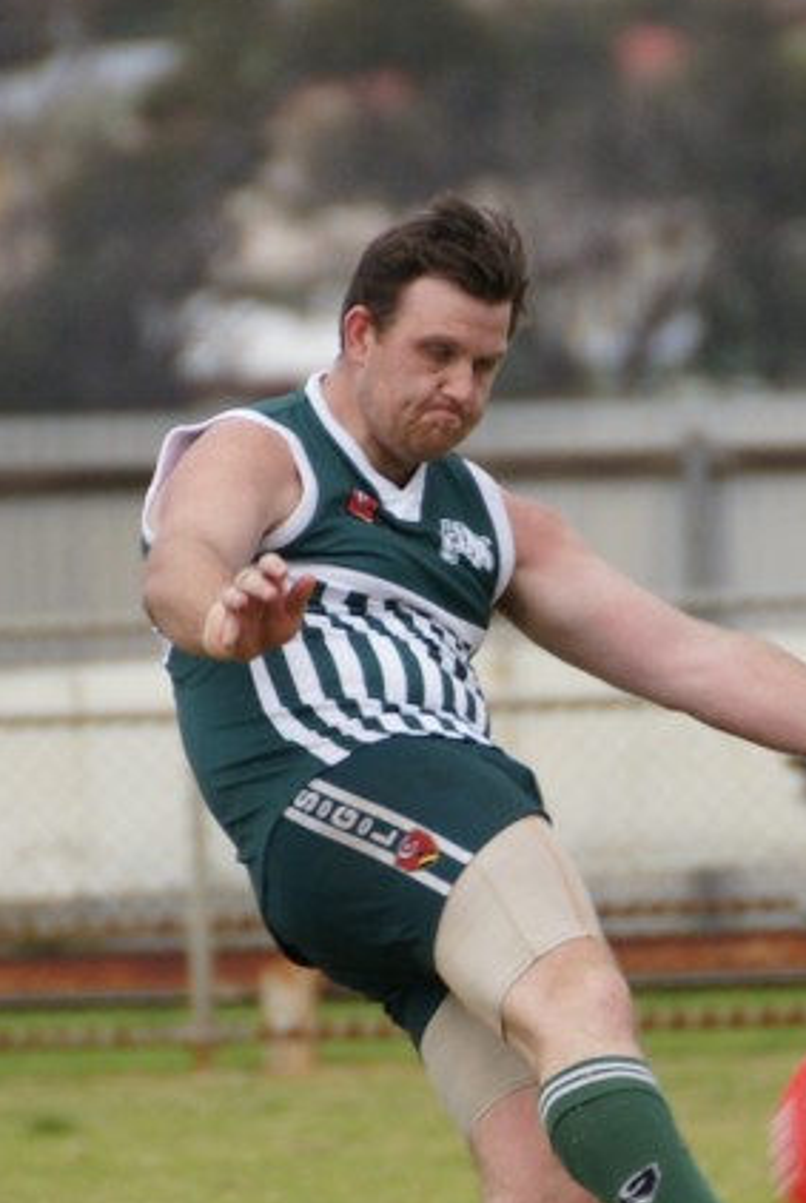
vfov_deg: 2.9
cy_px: 938
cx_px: 564
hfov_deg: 1.9
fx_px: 23946
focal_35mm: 716
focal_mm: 300
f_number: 5.6
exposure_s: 1/500
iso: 320
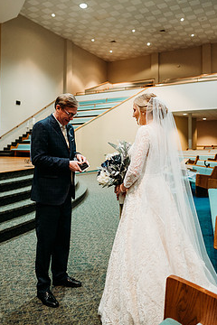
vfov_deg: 61.6
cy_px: 136
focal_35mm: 30
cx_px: 104
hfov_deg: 43.6
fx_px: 271
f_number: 1.8
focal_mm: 24
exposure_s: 1/125
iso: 2000
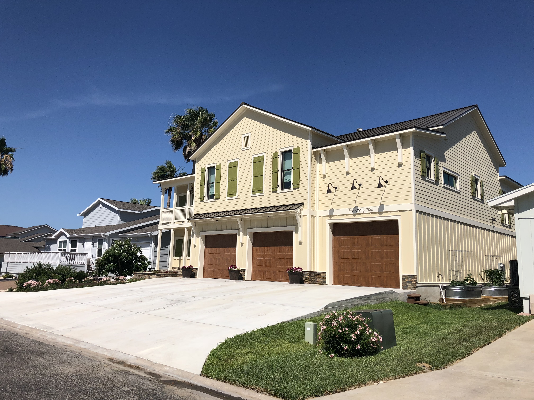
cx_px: 267
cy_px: 200
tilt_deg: +11.0
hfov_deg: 63.4
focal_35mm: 28
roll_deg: -1.9
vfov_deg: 49.7
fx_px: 432
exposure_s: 1/4367
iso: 20
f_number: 1.8
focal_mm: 3.99
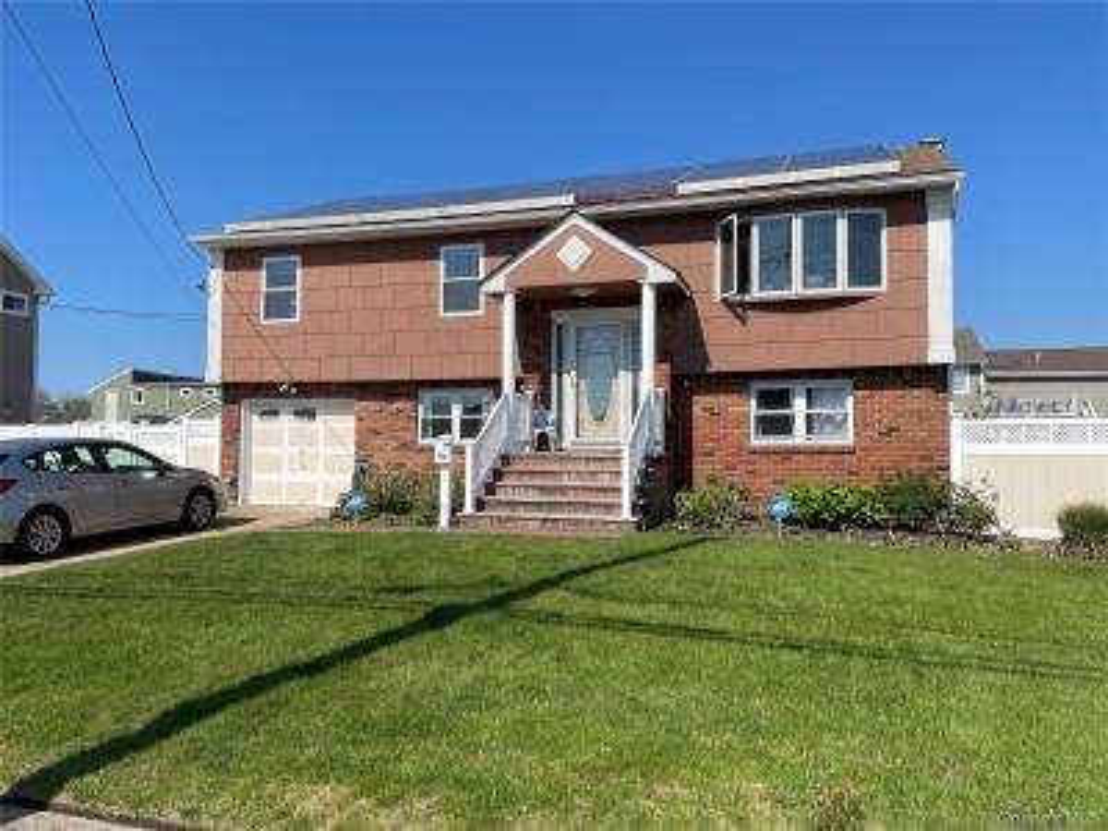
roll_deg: -0.2
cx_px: 554
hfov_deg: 67.3
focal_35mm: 26
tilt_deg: +1.7
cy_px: 416
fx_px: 832
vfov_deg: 53.1
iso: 32
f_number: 1.6
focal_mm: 4.2
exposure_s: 1/4651
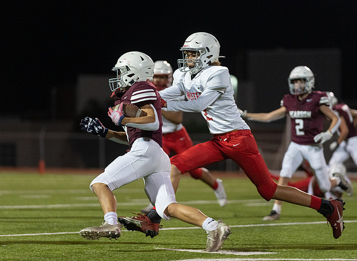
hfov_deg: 10.6
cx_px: 159
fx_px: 1918
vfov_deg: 7.8
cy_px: 128
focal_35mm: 188
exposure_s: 1/1000
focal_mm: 174
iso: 5000
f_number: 2.8
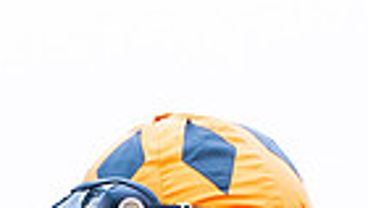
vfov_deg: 2.4
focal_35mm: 498
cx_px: 435
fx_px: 4863
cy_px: 586
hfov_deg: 4.3
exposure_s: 1/1000
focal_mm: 98
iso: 500
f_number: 5
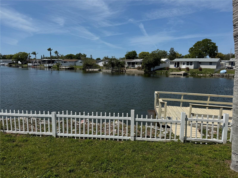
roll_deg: +0.0
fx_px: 165
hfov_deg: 71.6
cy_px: 89
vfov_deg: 56.8
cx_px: 119
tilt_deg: -9.0
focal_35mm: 24
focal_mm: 6.76
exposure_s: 1/7937
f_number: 1.78
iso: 80
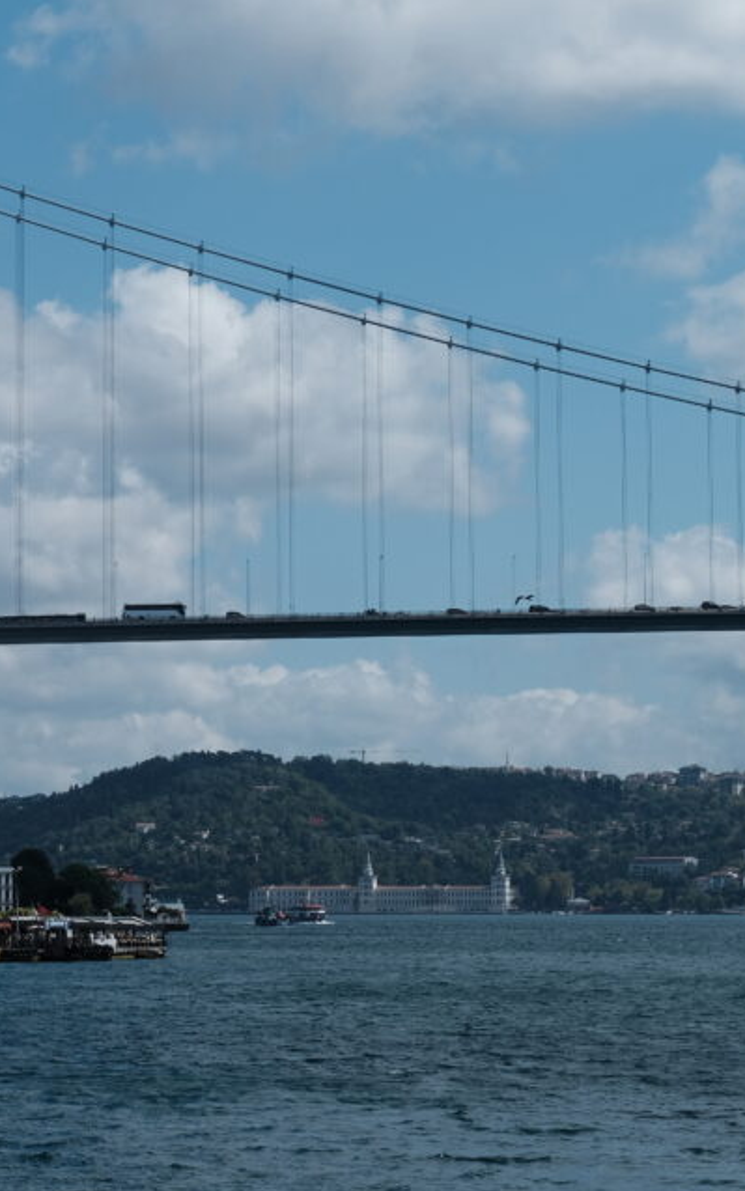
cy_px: 623
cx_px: 22
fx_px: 3929
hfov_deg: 10.7
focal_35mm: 121
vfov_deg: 17.2
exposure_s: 1/1000
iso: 160
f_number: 5.6
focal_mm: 49.4
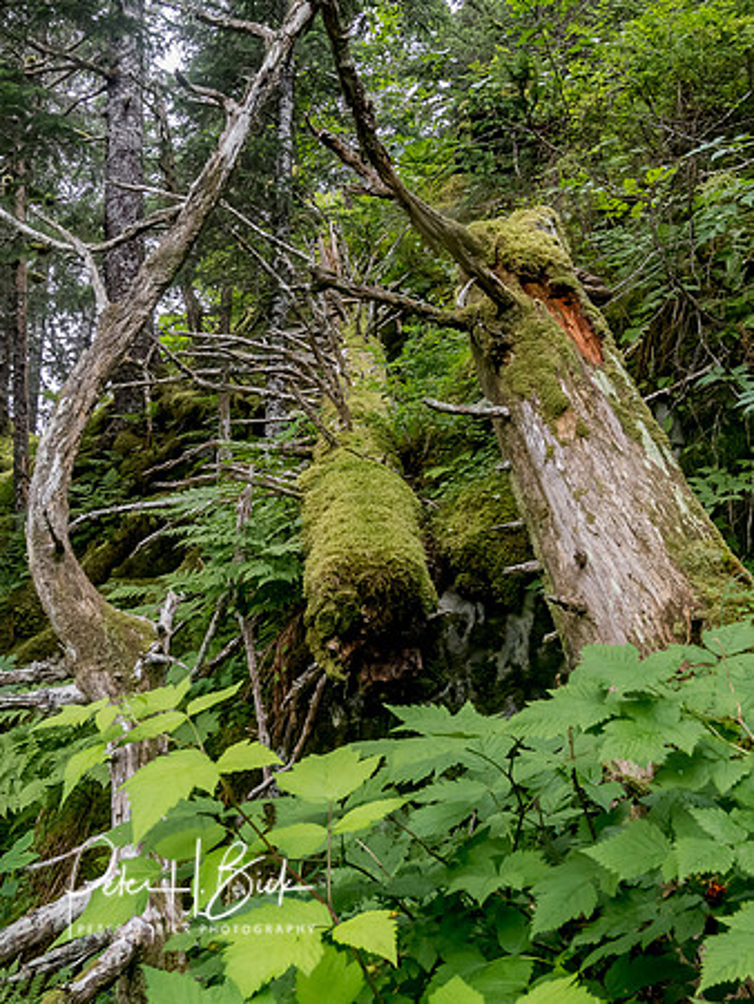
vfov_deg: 41.0
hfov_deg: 31.4
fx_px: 1341
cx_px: 363
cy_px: 466
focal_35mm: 46
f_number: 7.1
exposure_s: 1/40
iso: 800
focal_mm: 16
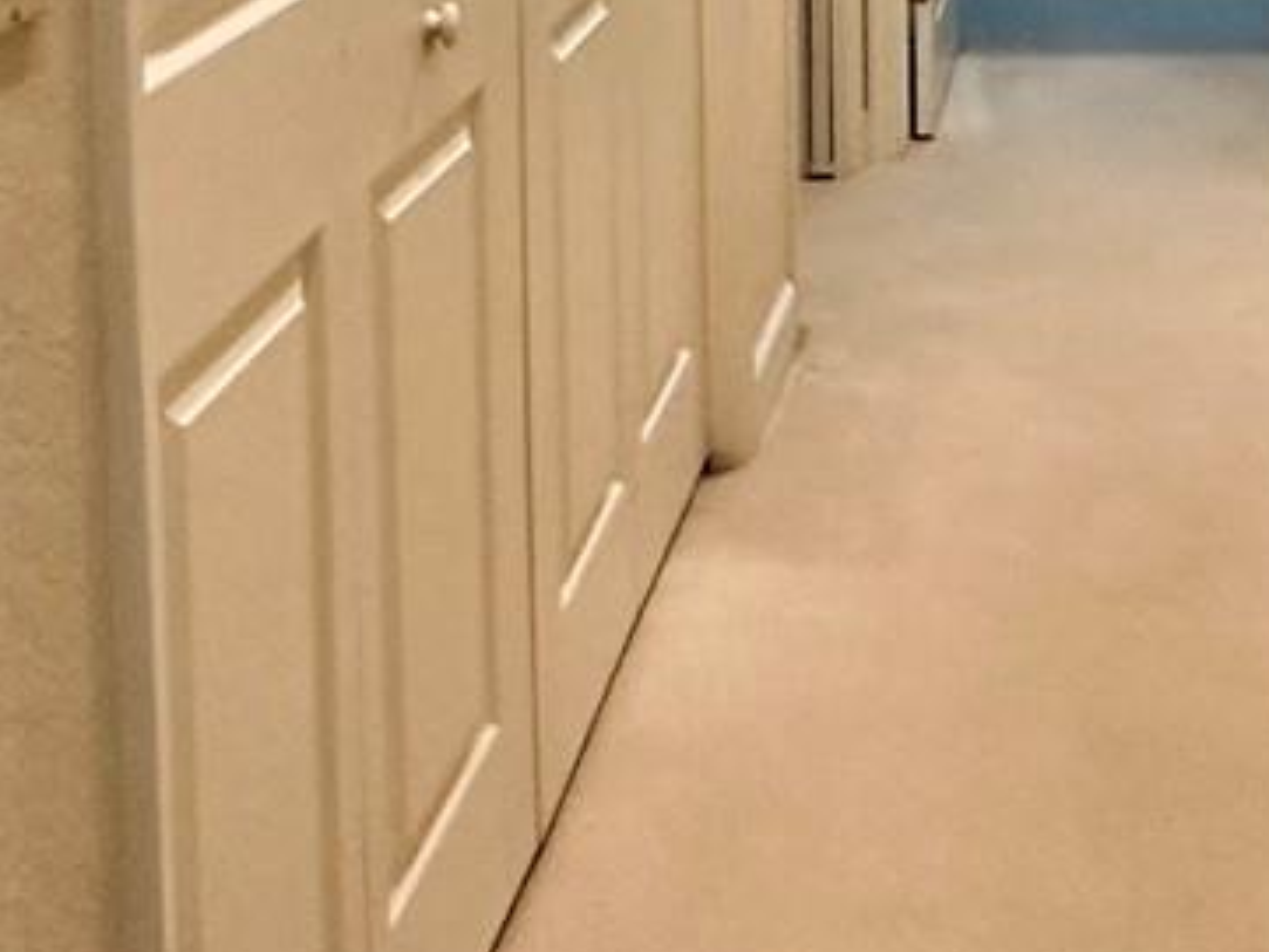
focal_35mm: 62
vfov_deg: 21.2
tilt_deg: -5.0
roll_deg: -0.5
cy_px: -316
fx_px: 2274
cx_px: 1149
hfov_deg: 29.8
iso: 400
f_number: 2.2
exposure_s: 1/60
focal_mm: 2.22
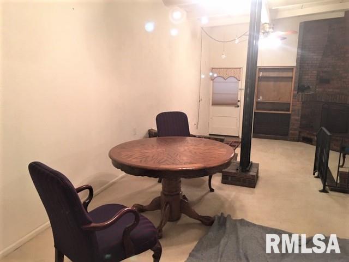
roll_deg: +0.2
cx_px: 174
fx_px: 292
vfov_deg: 48.2
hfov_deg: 61.7
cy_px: 131
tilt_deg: -9.6
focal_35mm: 29
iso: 80
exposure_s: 1/10
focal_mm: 4.15
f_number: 2.2
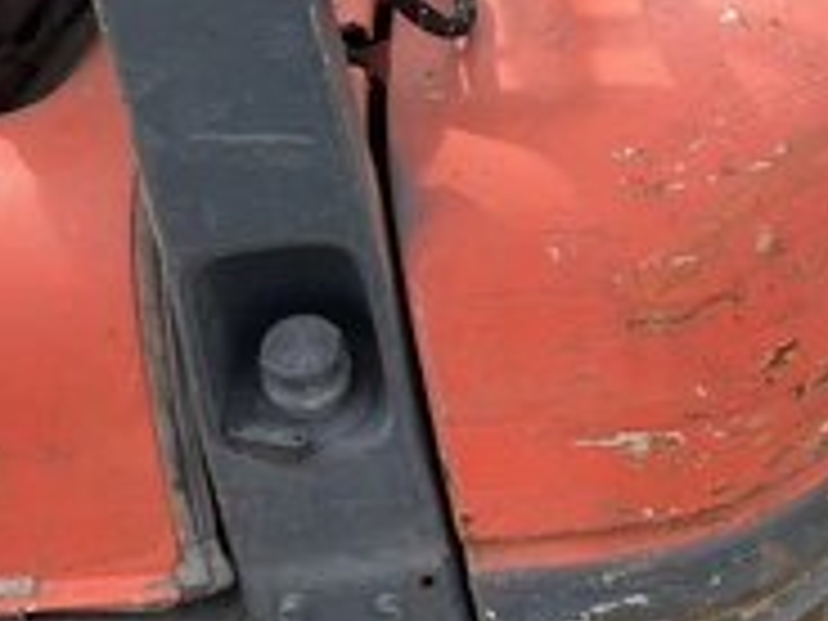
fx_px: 1507
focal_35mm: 63
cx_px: 468
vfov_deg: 22.8
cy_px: 94
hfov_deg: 30.7
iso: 25
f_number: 1.8
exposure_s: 1/804
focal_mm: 3
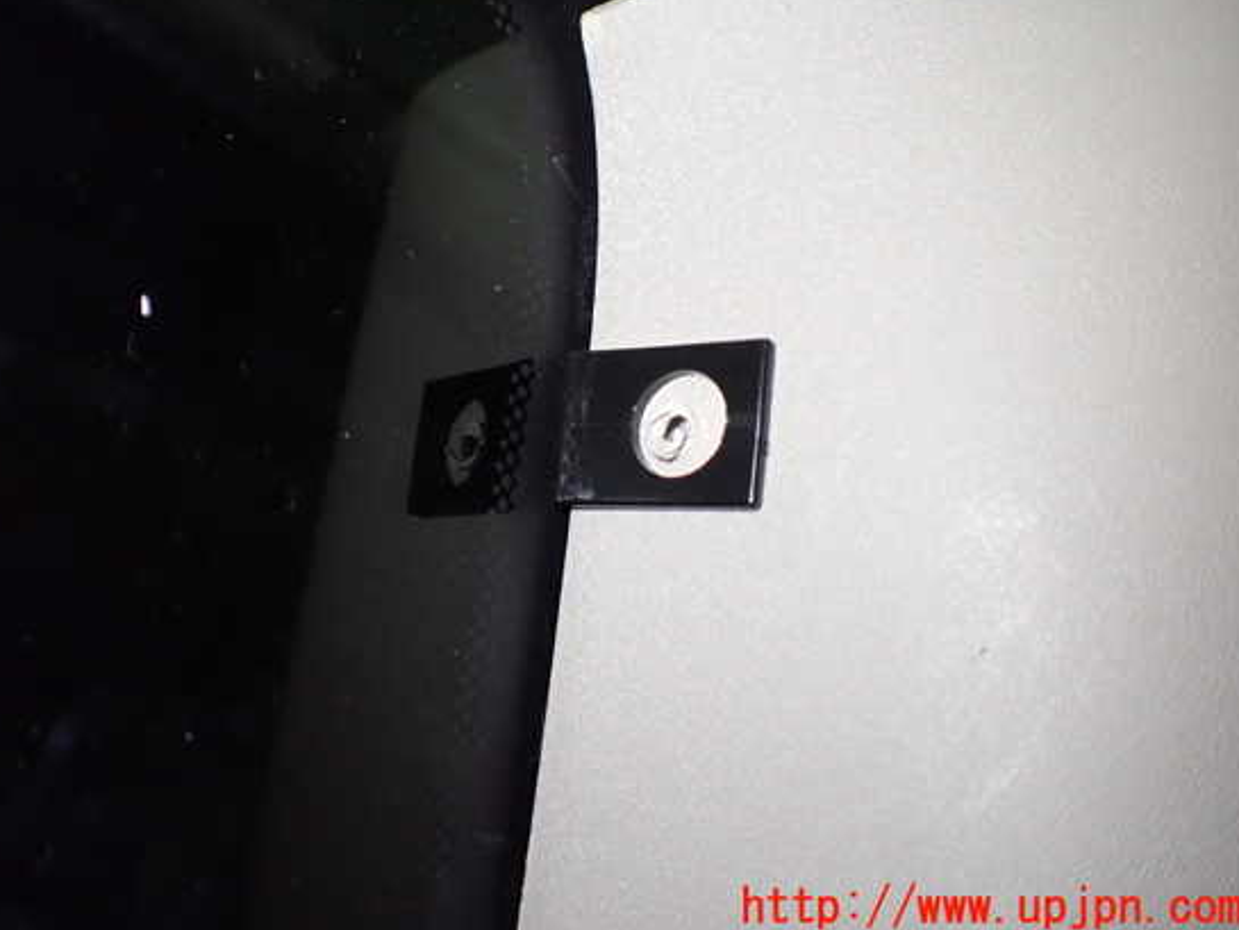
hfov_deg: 55.3
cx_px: 573
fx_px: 1181
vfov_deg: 42.9
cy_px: 425
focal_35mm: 33
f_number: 2.3
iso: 640
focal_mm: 5.4
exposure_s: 1/125
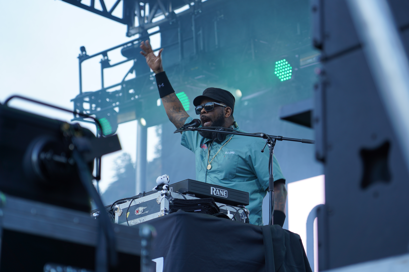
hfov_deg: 19.5
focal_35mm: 105
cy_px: 136
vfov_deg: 13.0
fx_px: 1193
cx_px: 204
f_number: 4
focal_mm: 105
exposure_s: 1/125
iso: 160
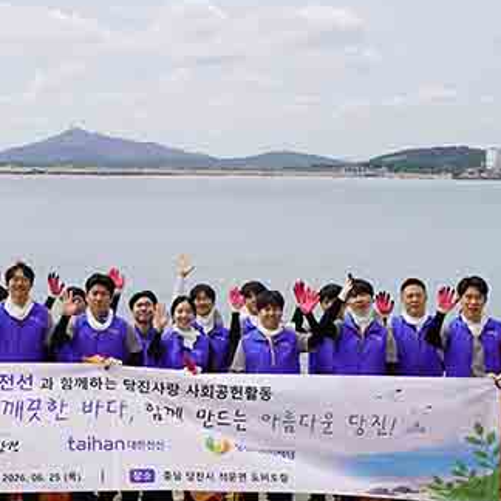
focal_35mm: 57
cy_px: 302
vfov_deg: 30.0
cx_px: 131
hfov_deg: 29.6
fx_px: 933
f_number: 10
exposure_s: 1/200
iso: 100
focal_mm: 35
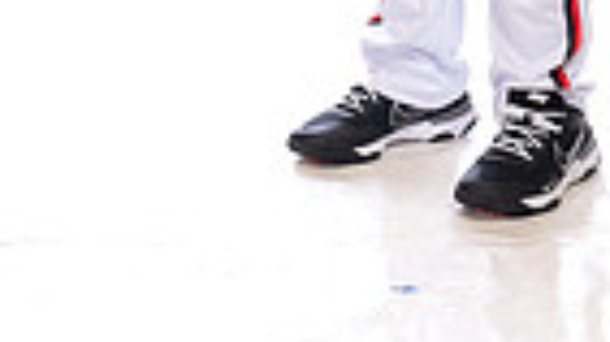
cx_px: 398
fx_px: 3620
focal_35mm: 224
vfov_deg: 5.2
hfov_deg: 9.6
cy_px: -615
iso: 800
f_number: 7.1
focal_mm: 67
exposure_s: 1/250
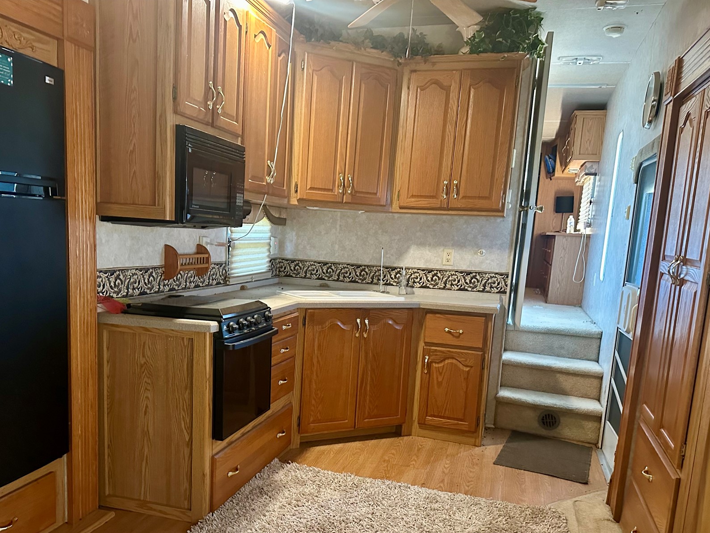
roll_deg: -3.9
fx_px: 595
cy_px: 321
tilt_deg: -9.0
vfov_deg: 47.9
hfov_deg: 61.5
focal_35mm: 29
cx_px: 315
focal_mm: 6.86
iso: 800
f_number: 1.78
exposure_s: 1/40
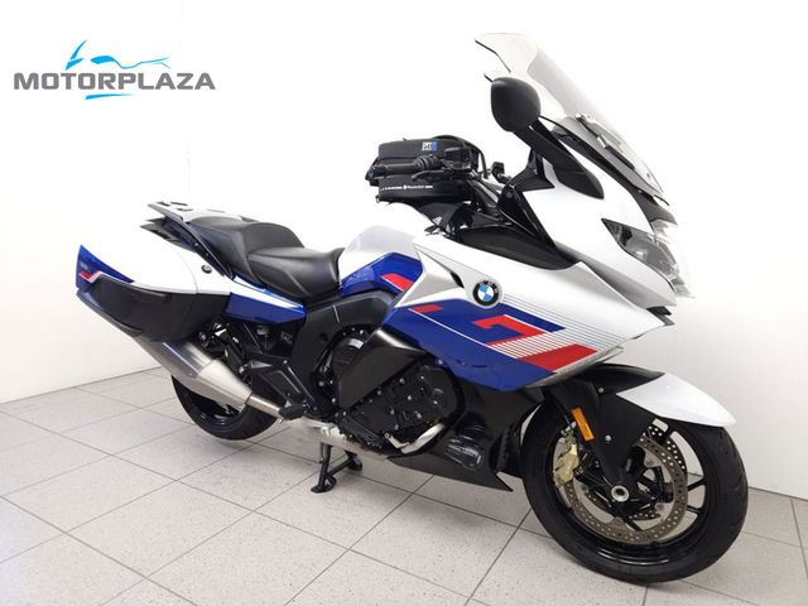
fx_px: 537
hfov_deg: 73.9
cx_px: 404
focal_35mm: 23
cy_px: 303
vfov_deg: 58.9
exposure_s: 1/30
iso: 100
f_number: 1.8
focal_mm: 5.4
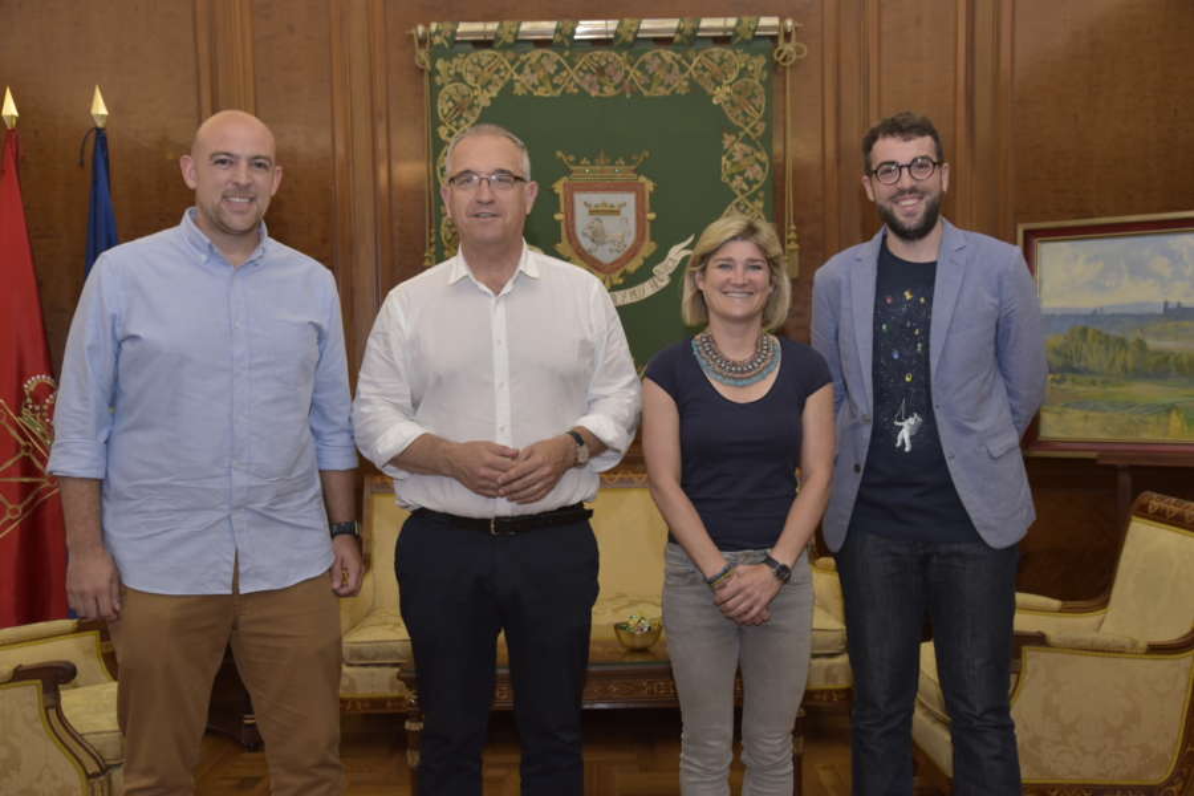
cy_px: 398
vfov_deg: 31.9
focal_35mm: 42
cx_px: 597
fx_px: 1393
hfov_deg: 46.4
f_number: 6.3
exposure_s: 1/125
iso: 1600
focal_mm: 42
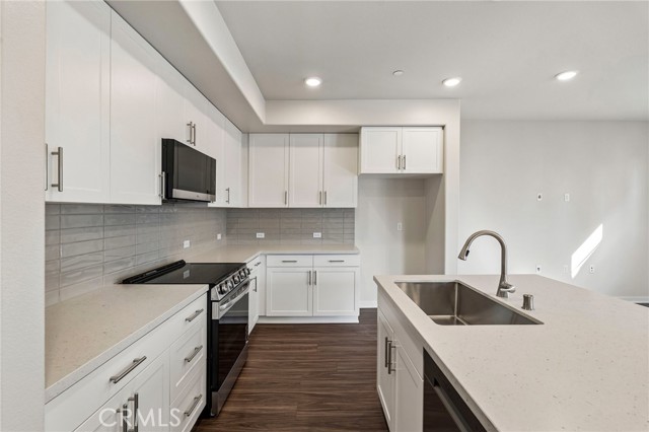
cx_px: 324
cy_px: 216
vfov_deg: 73.7
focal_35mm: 16
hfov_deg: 96.8
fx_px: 288
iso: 400
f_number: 8
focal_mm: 16
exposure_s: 1/30
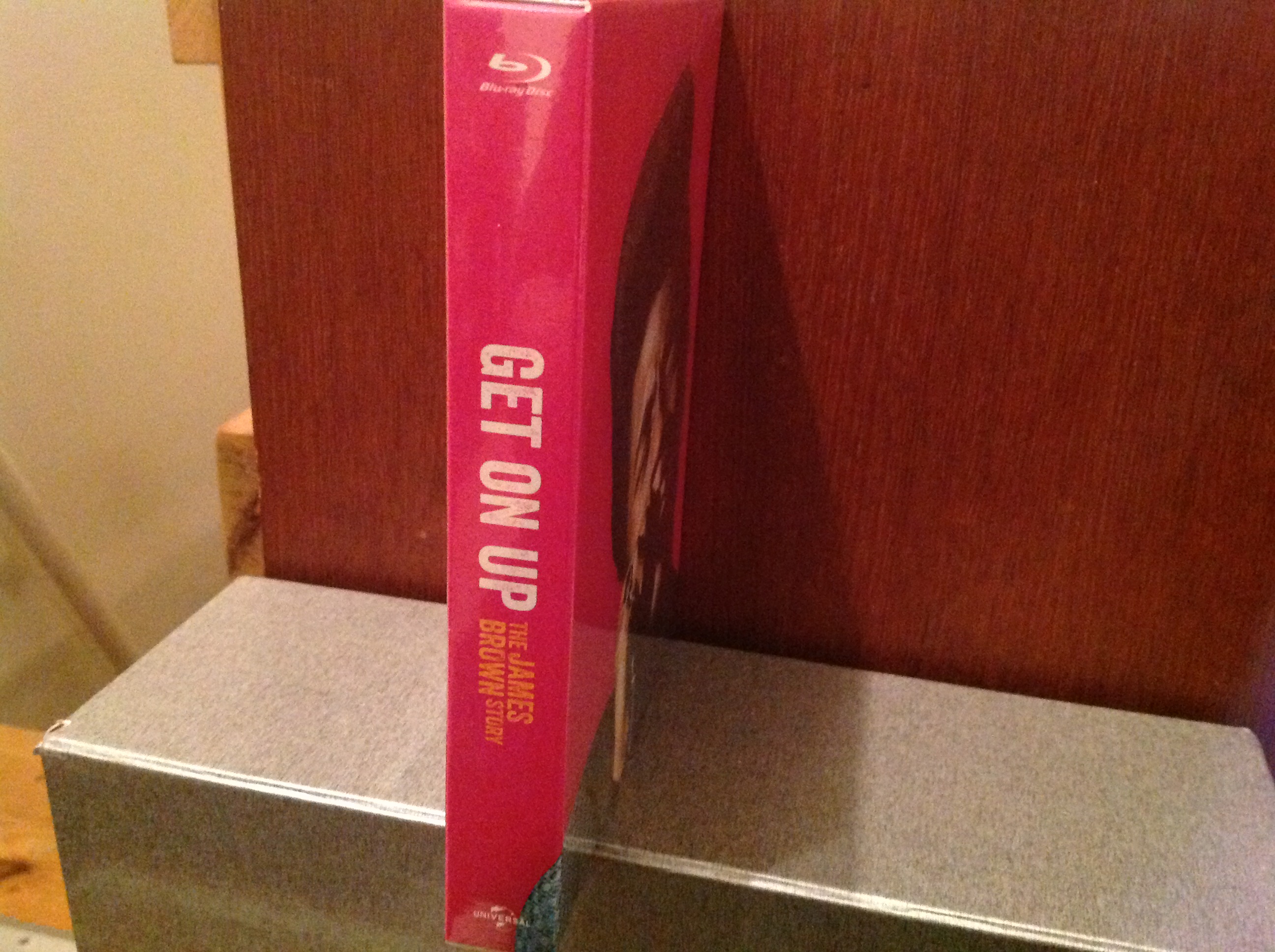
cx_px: 638
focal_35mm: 35
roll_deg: -2.2
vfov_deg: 40.6
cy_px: 476
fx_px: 1287
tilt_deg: -21.3
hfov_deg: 52.7
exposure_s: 1/17
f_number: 2.4
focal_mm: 4.28
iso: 800
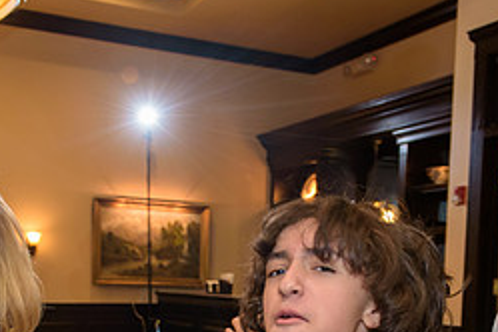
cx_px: 254
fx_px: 775
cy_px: 361
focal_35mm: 56
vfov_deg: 22.8
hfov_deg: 35.6
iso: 1600
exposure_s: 1/125
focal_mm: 24
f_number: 3.2
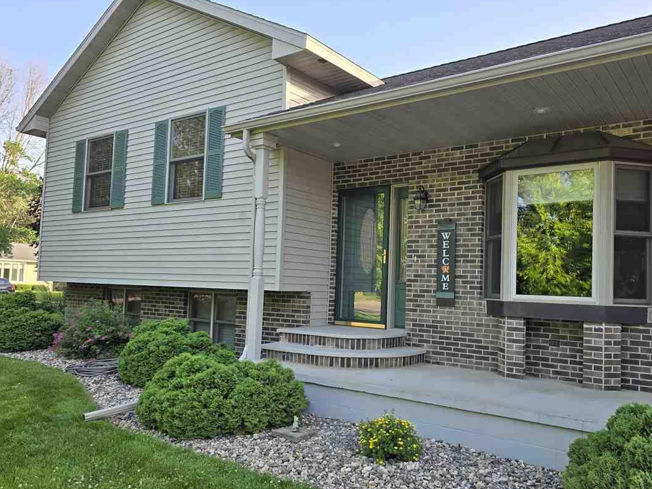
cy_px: 260
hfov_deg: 63.2
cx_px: 365
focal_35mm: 28
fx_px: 528
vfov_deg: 49.7
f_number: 1.7
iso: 16
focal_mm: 6.3
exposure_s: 1/180
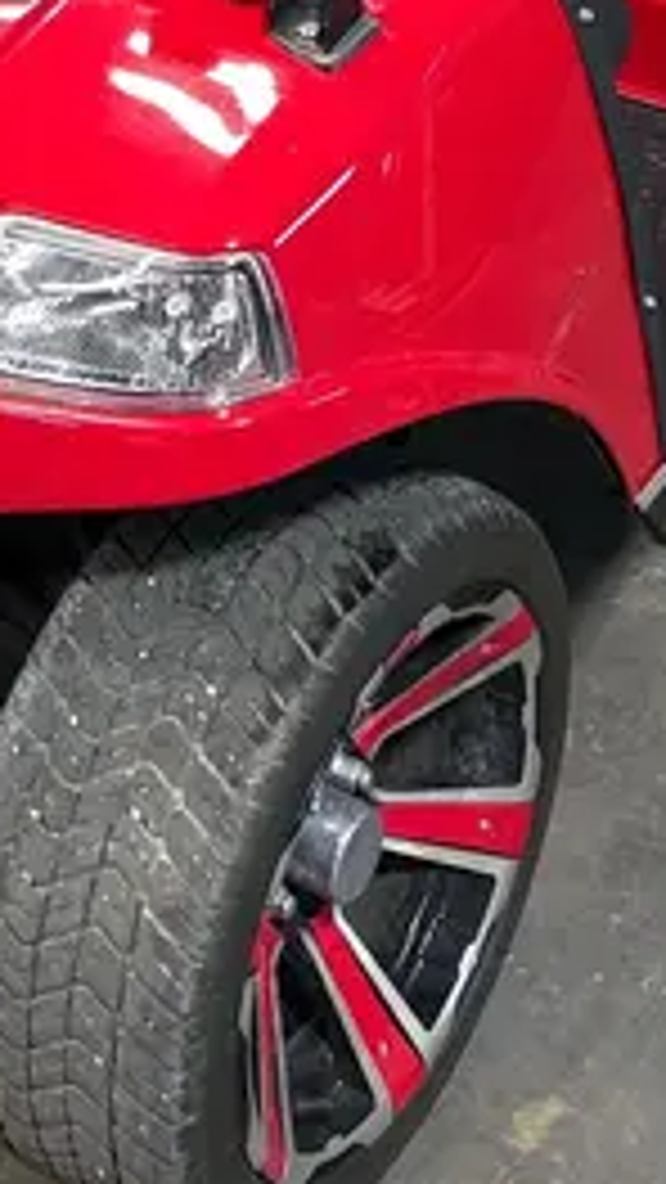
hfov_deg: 15.3
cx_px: 382
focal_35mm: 79
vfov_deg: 24.3
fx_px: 2479
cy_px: -250
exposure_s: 1/60
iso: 250
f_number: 1.5
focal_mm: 5.7
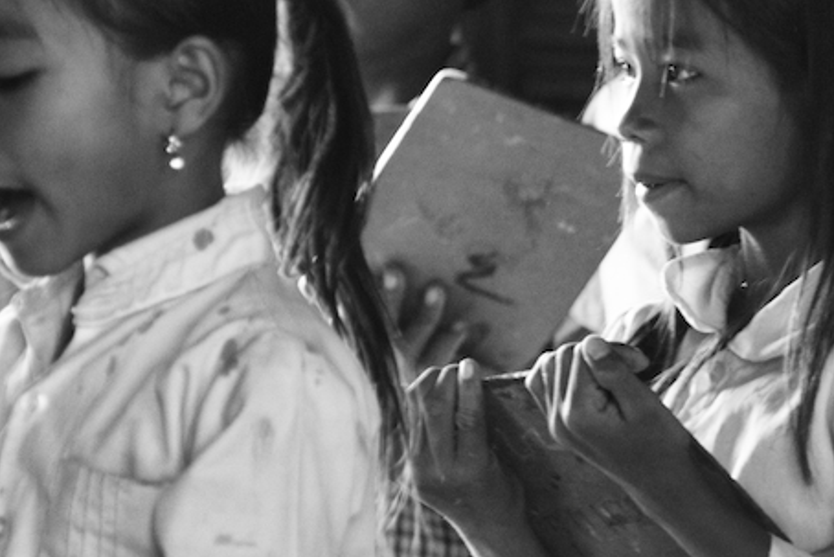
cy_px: 347
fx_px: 20369
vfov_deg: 1.6
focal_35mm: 879
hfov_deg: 2.3
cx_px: 816
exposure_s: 1/40
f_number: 7.1
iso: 400
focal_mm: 260
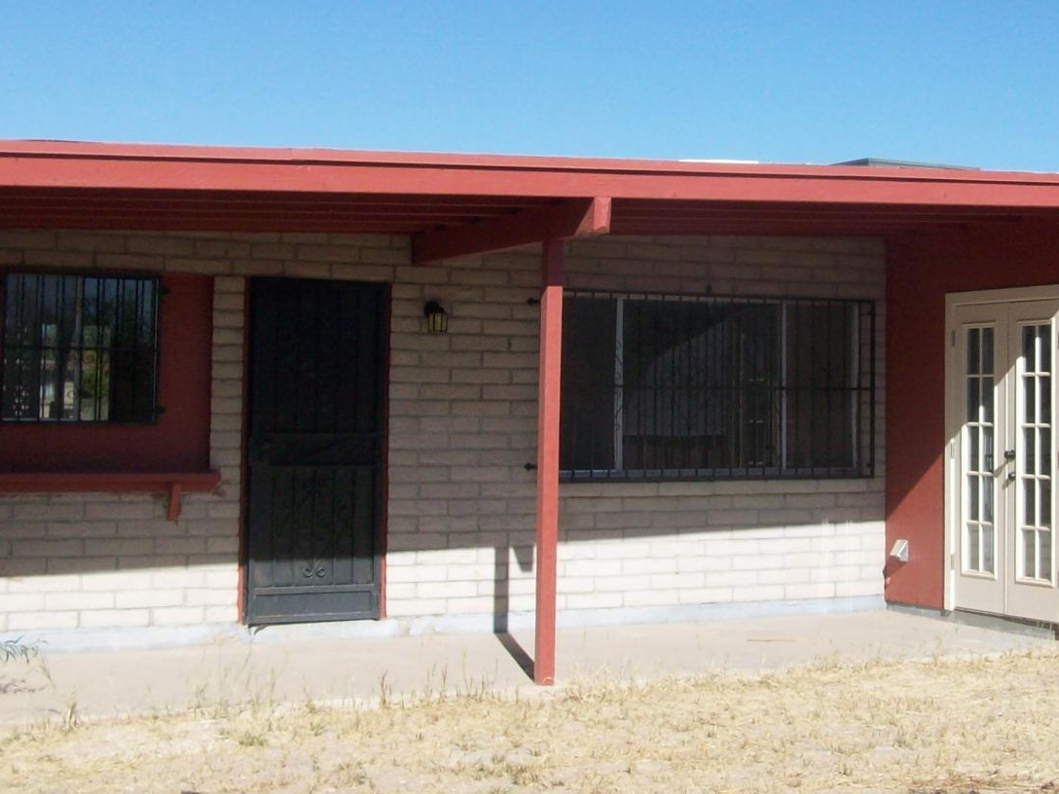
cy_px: 118
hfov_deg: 29.5
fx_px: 1958
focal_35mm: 64
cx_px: 853
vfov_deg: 22.5
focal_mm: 5.7
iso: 64
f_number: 5.5
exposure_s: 1/379
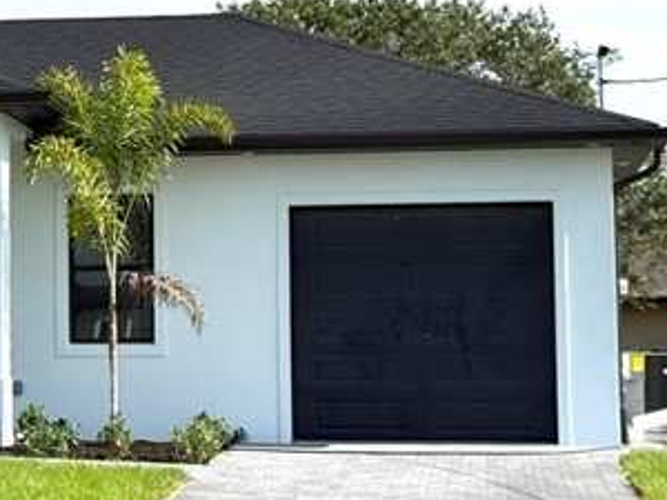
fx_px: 2466
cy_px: 158
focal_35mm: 128
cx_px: 27
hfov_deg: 15.2
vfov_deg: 11.6
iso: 64
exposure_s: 1/6024
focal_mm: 6.76
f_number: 1.78
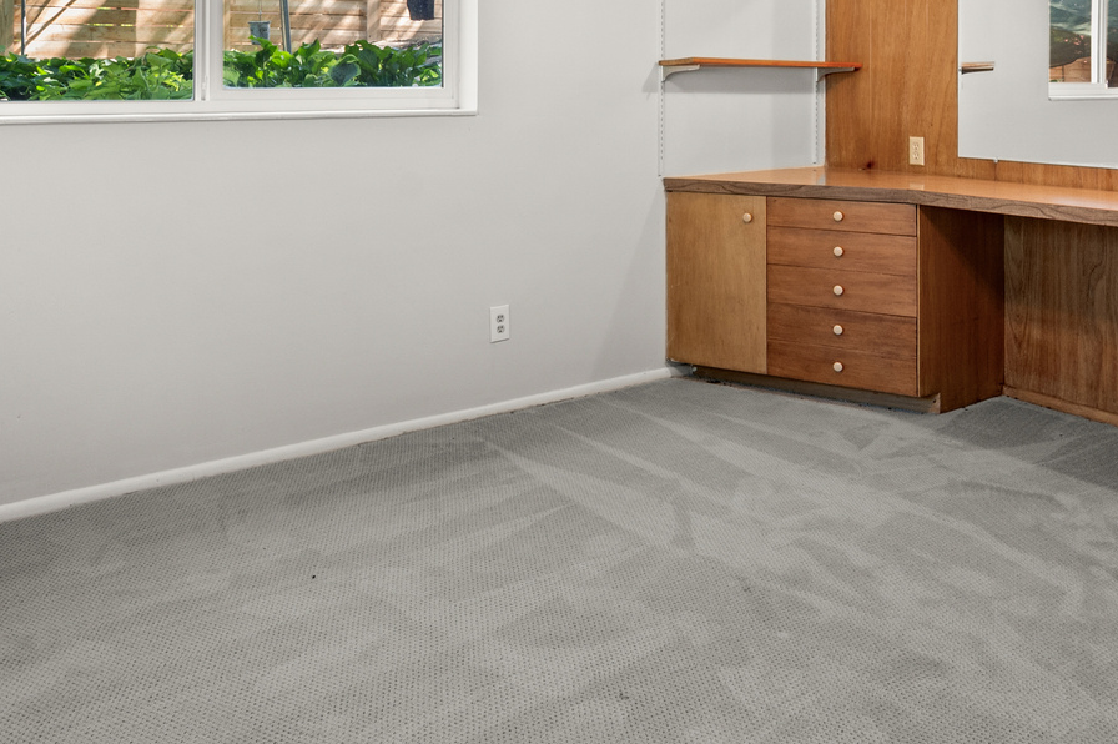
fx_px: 993
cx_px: 525
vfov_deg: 37.9
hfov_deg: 58.7
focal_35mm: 32
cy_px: 56
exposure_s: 1/3
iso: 400
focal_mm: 14
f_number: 7.1
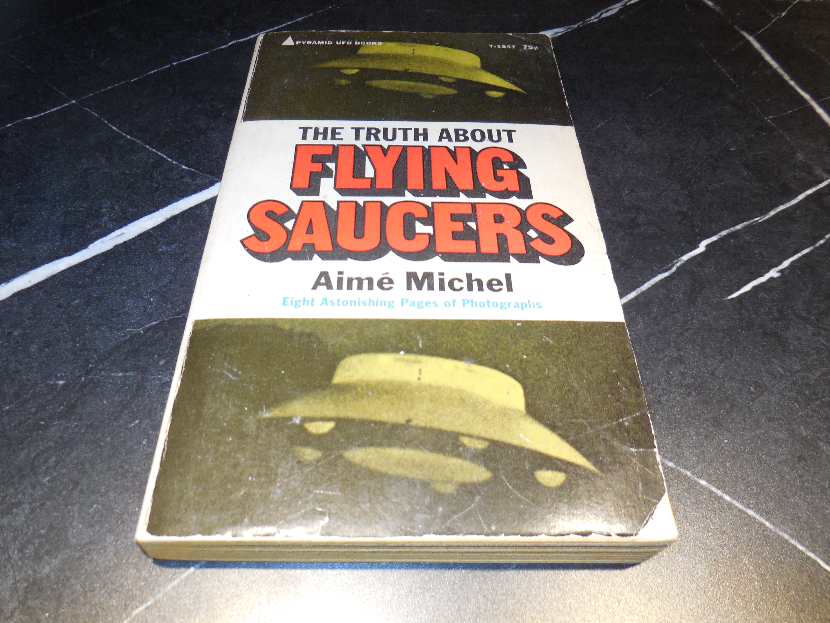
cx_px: 415
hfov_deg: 69.4
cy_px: 312
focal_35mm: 25
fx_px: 599
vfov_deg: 54.9
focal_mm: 4.5
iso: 200
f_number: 3.1
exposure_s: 1/30
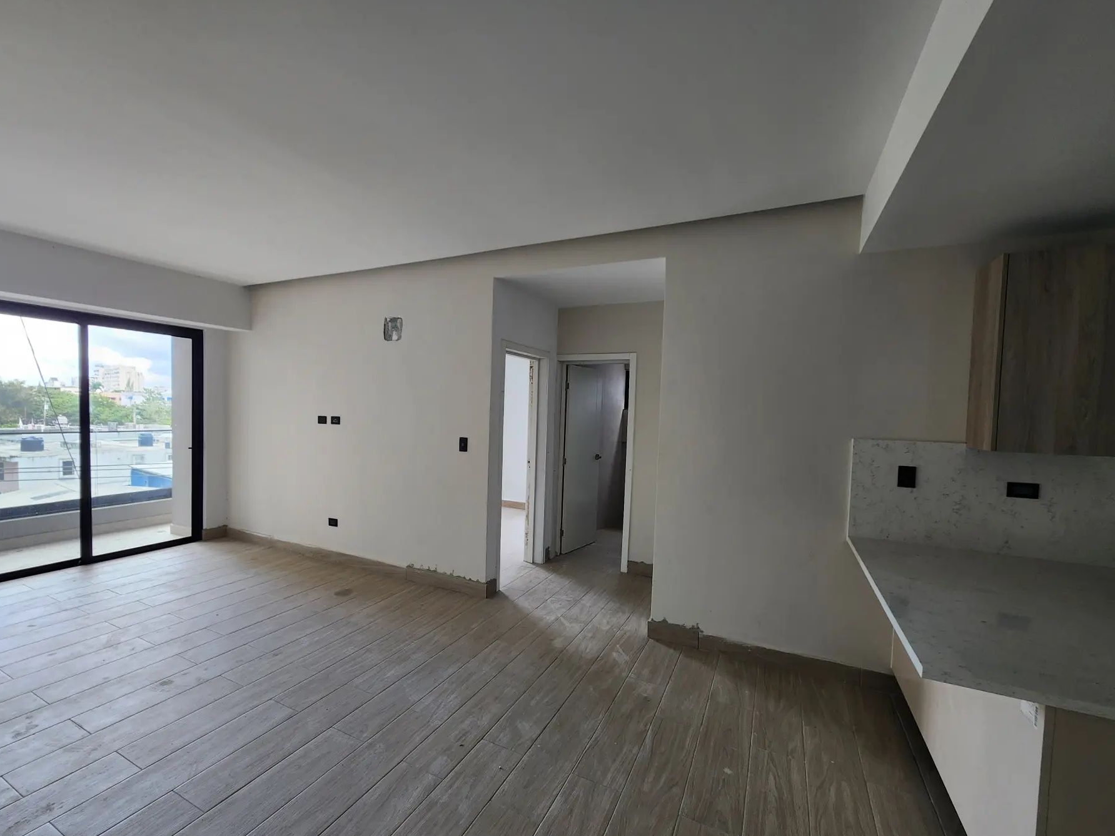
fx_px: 451
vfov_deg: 85.6
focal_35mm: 14
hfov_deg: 101.9
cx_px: 517
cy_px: 435
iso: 80
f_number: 2.2
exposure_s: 1/60
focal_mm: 2.2
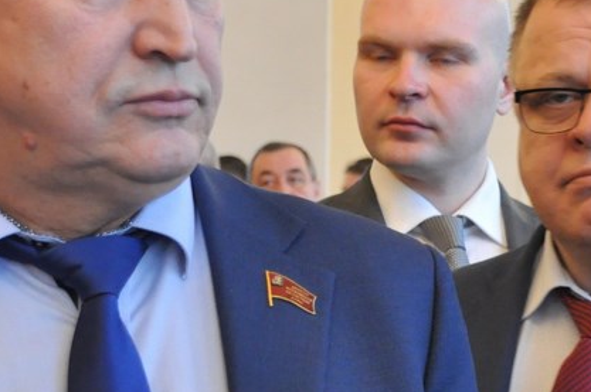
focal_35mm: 108
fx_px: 1771
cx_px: 655
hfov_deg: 18.2
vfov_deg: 12.6
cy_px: 207
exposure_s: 1/40
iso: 1250
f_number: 3.8
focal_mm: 26
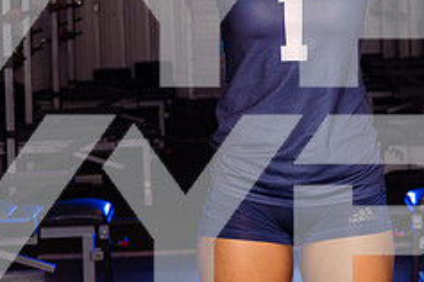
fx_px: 1213
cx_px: 265
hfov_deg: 19.8
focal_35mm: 103
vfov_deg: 13.1
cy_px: -6
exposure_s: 1/250
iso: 320
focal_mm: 42
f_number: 5
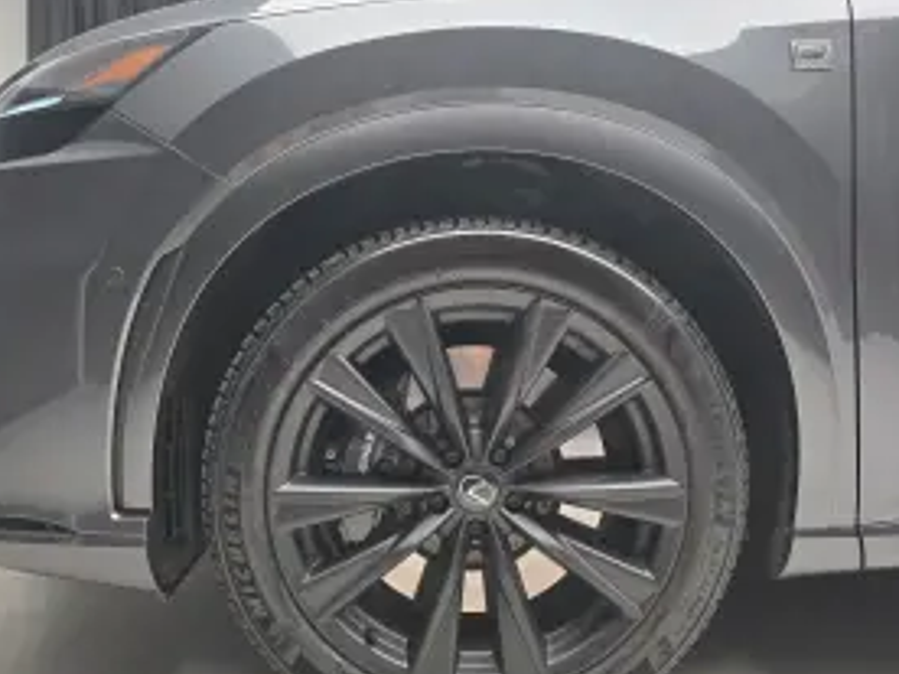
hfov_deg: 59.9
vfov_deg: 46.7
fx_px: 779
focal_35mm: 30
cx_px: 410
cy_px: 381
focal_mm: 6.3
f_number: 1.7
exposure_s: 1/100
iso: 320
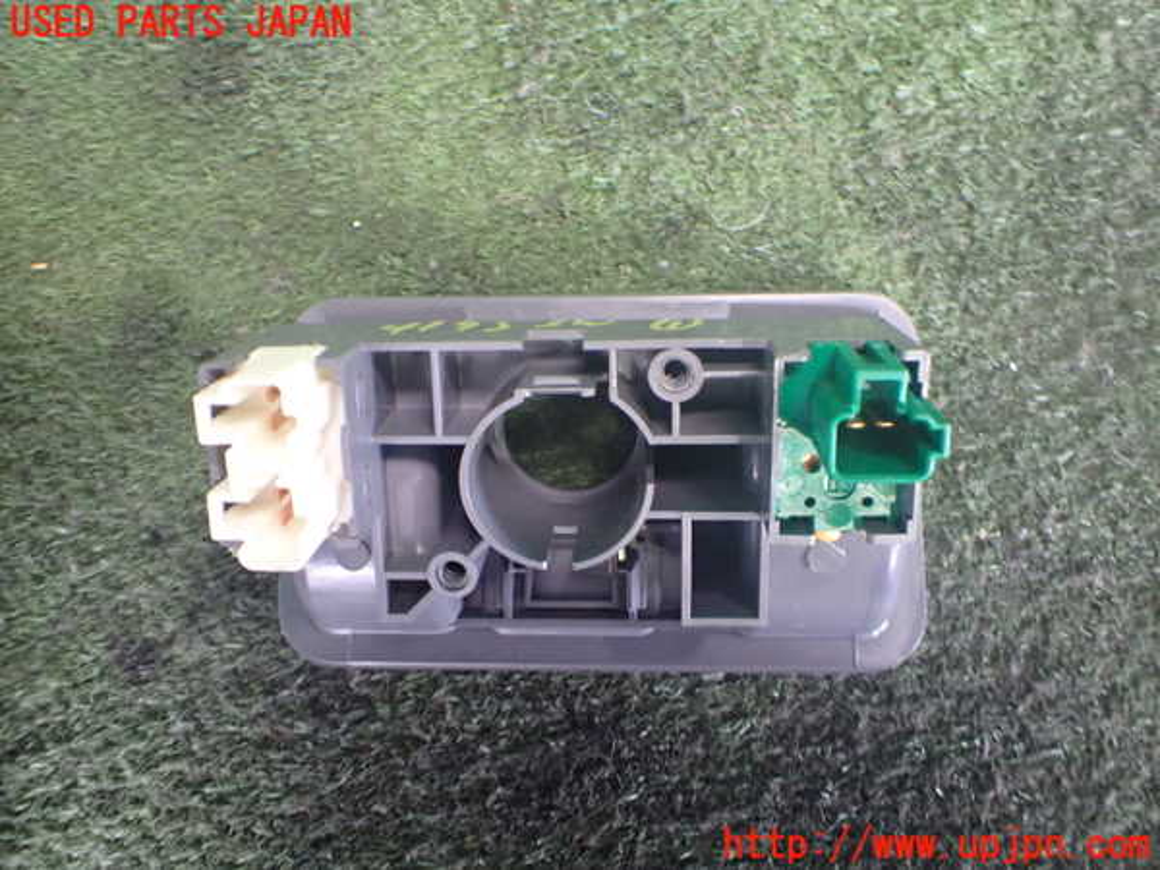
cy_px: 435
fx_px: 1005
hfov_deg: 60.0
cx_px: 580
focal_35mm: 30
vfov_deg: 46.8
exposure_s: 1/40
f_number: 2.3
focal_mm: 5.4
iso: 800
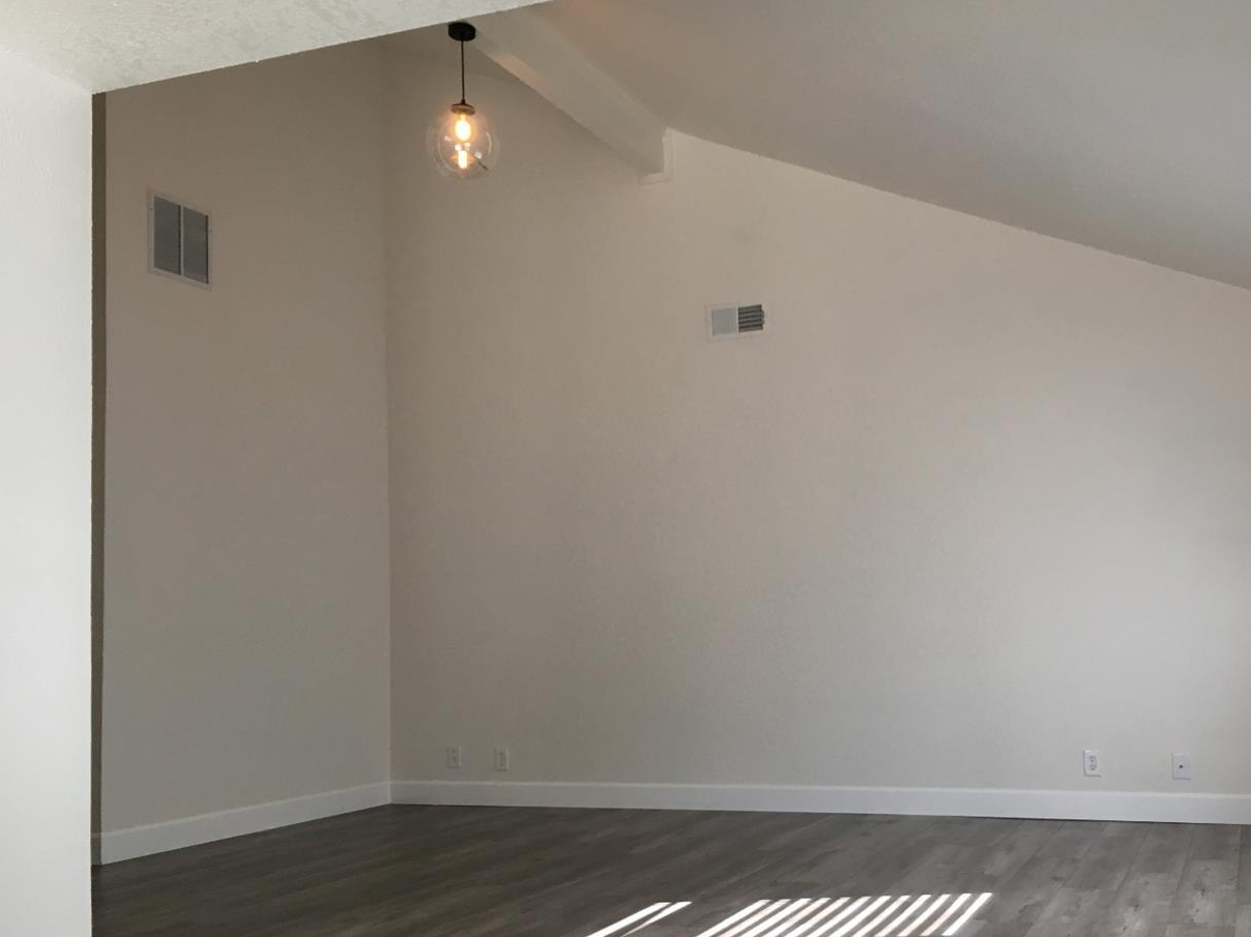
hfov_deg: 50.9
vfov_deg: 39.5
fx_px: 1301
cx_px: 766
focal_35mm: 36
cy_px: 551
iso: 40
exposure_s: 1/30
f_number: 2.2
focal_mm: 4.15
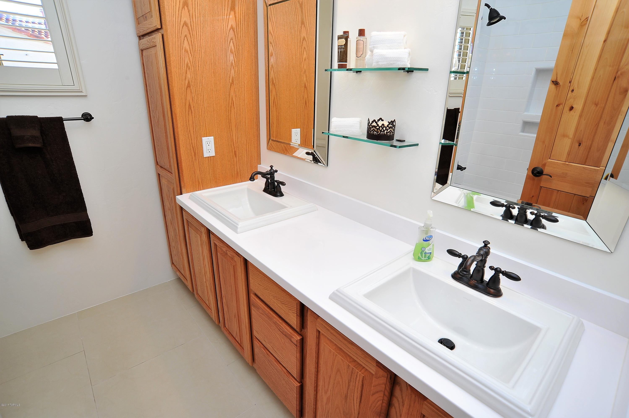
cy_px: 209
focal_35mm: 18
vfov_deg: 67.3
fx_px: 314
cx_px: 314
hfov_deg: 90.0
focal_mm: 18
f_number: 10
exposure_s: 1/40
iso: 640
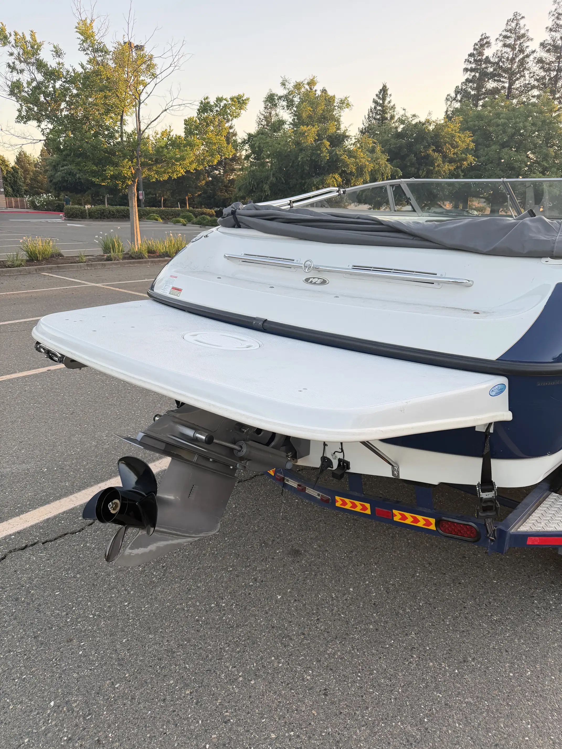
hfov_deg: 56.8
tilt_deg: -18.8
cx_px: 281
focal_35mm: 24
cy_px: 374
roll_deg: -0.2
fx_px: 520
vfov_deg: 71.6
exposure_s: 1/193
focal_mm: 6.76
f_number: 1.78
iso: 80
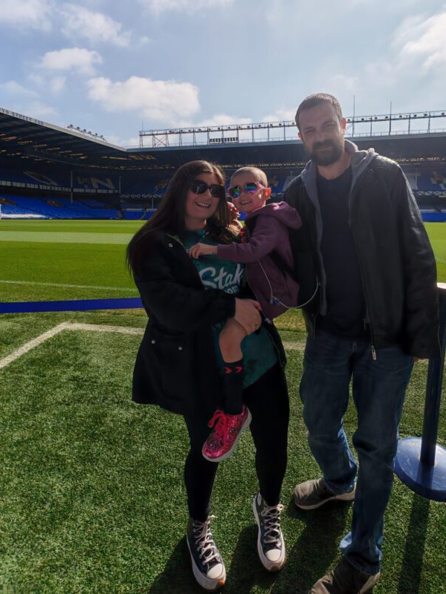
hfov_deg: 65.8
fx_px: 344
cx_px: 248
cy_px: 223
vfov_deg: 80.3
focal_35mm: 20
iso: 50
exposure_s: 1/3400
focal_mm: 1.96
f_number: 2.2
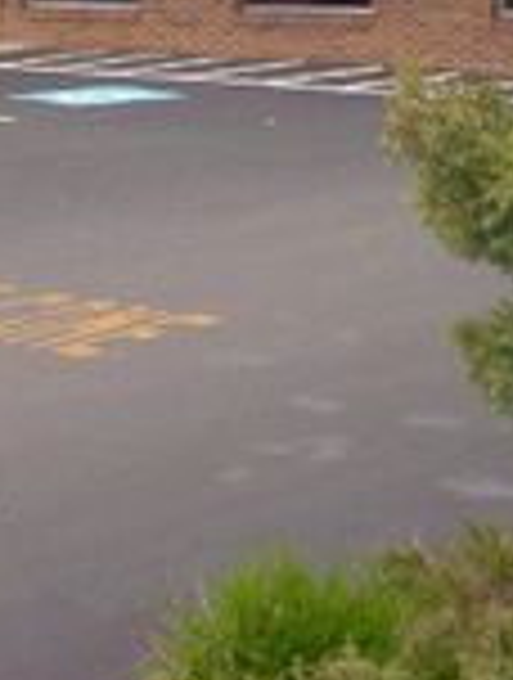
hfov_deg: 14.4
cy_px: -50
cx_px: 230
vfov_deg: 18.4
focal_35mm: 103
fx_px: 2027
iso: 100
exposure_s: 1/359
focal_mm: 6
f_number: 8
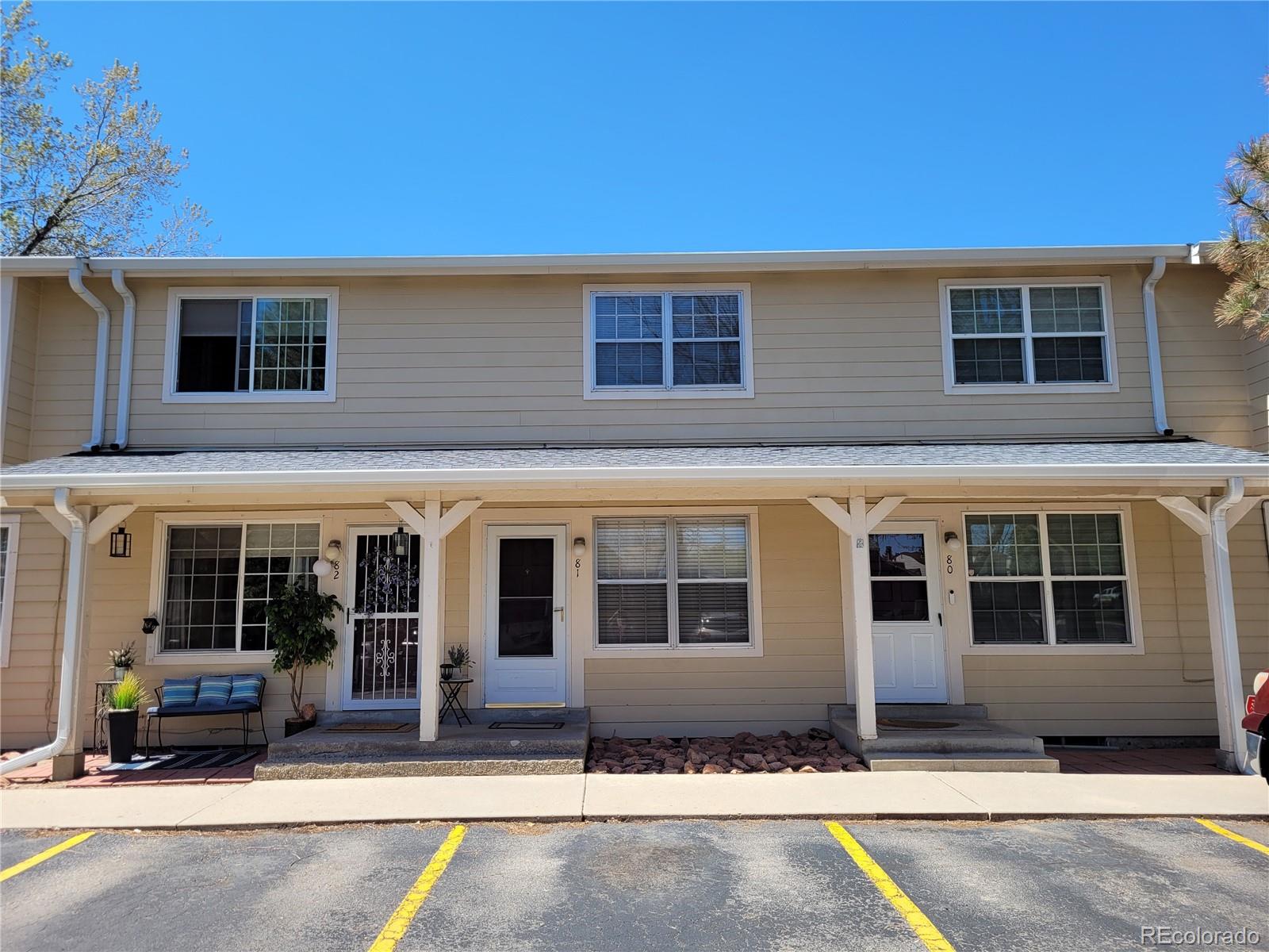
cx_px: 634
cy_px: 476
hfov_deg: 67.3
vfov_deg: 53.1
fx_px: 953
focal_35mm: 26
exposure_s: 1/1347
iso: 40
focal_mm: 5.4
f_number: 1.8
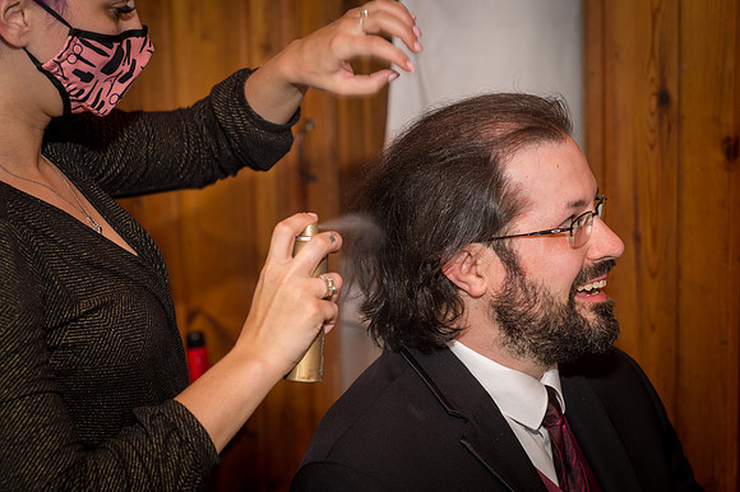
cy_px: 246
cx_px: 370
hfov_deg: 23.9
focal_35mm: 85
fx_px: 1746
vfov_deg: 16.1
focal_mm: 85
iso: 400
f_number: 4.8
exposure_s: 1/125
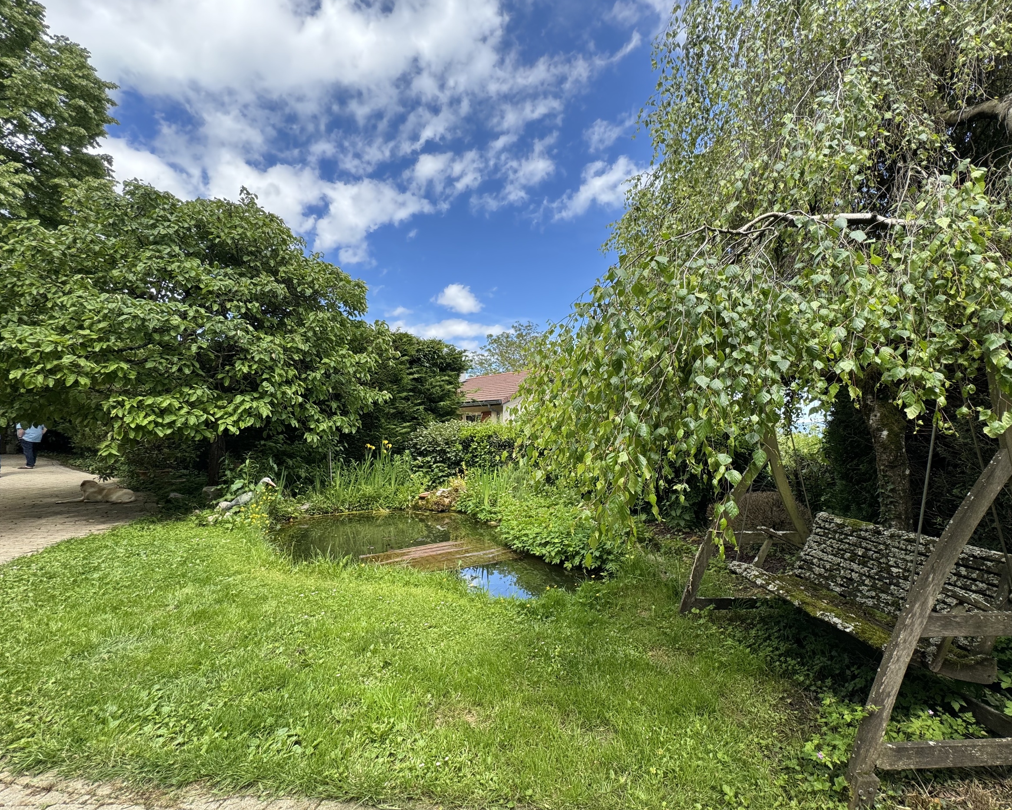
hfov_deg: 96.6
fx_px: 449
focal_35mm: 15
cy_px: 412
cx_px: 549
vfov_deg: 84.0
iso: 40
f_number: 2.2
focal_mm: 2.22
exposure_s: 1/479
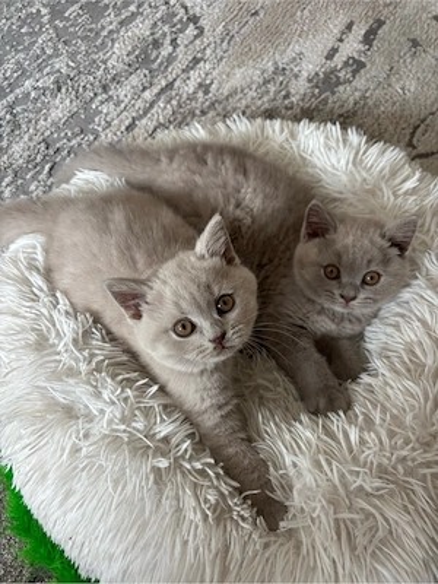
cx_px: 219
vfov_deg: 67.3
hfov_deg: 53.1
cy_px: 292
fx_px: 439
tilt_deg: -60.9
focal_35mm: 26
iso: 125
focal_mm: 5.96
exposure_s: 1/121
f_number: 1.6
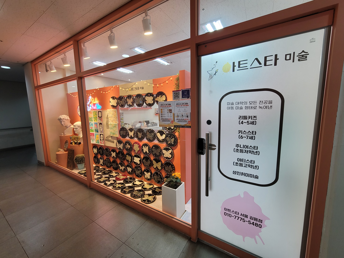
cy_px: 129
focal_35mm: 13
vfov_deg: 89.9
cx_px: 172
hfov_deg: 106.2
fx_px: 129
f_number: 2.2
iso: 125
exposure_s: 1/60
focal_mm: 2.2
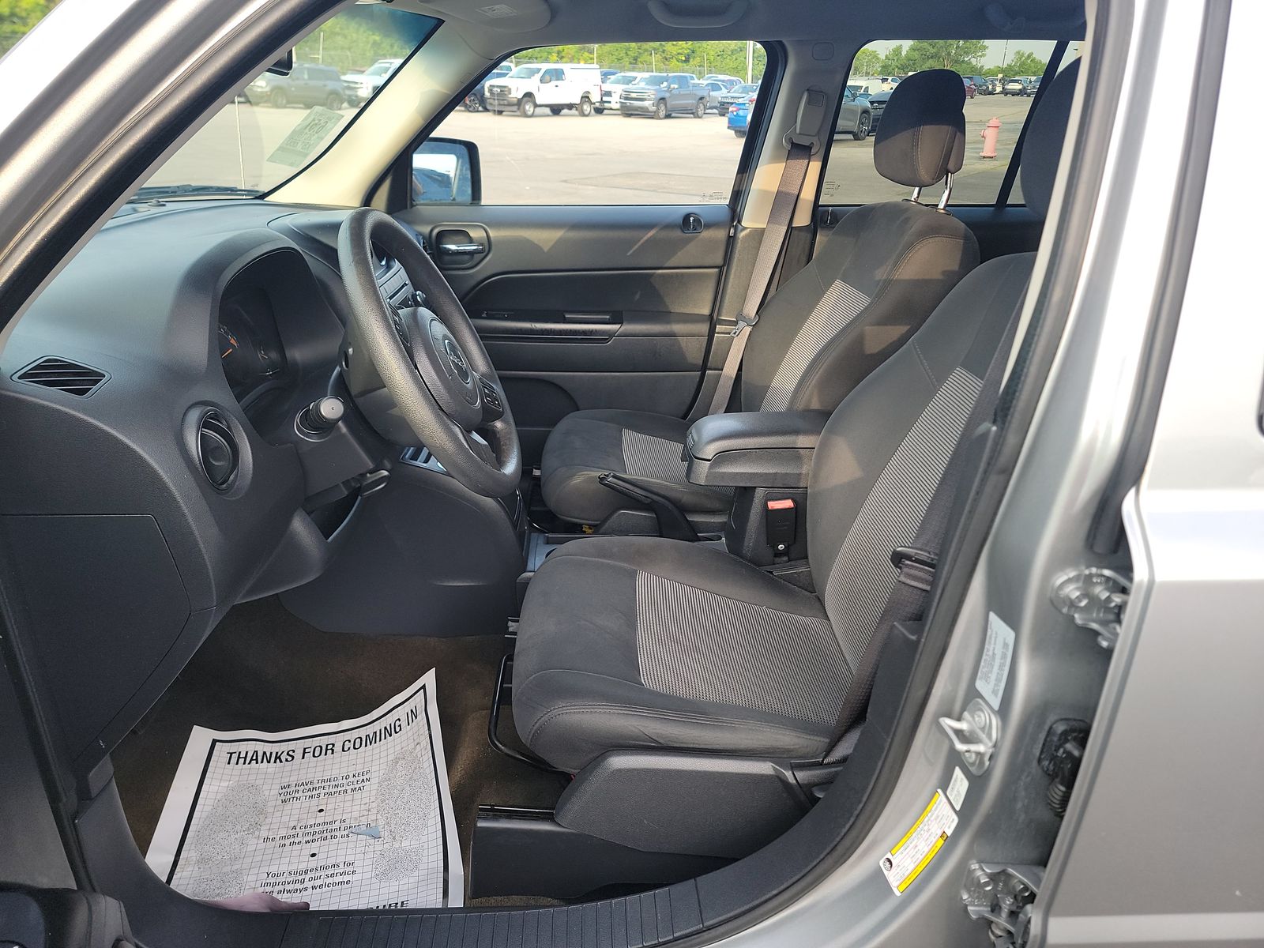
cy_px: 474
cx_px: 632
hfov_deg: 71.6
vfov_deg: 56.8
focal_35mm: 24
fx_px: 876
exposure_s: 1/59
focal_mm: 6.7
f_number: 1.8
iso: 61
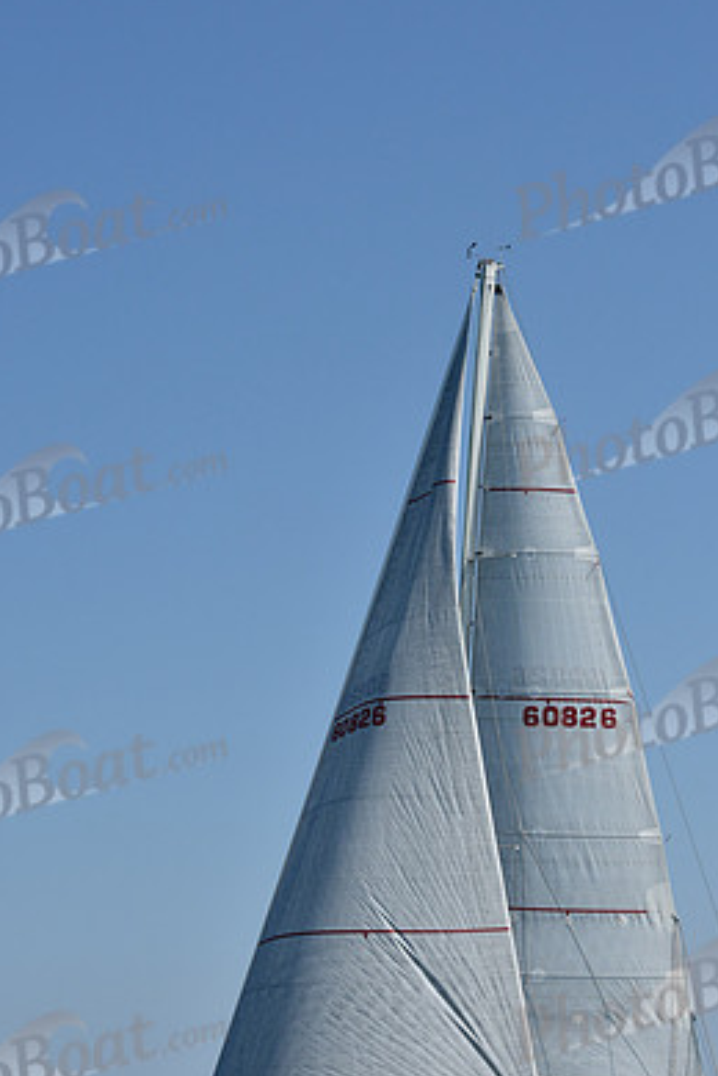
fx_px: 3111
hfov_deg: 13.2
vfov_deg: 19.6
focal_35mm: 104
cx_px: 371
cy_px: 607
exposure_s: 1/1600
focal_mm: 70
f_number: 7.1
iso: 250
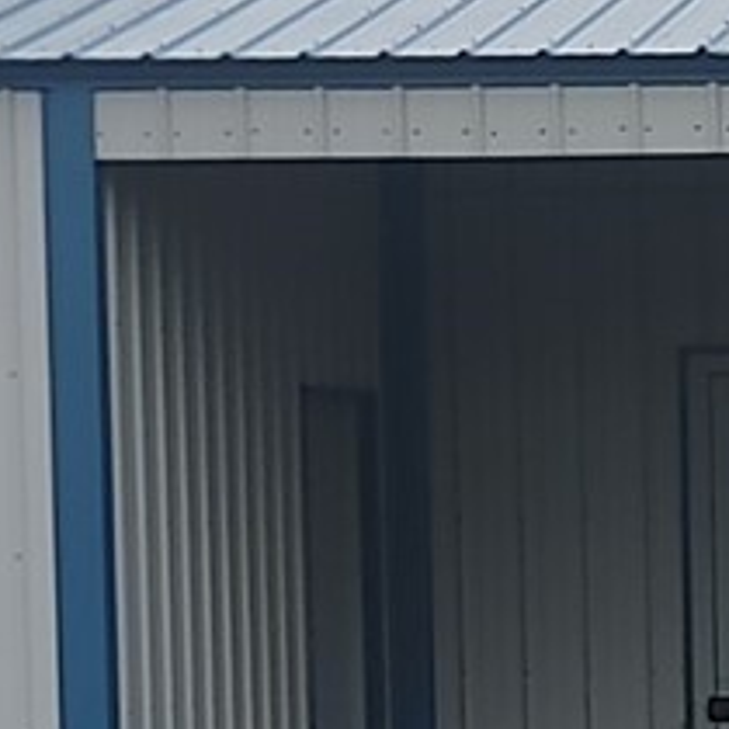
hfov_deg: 7.5
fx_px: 5289
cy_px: 1021
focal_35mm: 222
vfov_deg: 7.8
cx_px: 1489
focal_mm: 5.58
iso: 50
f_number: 1.8
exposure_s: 1/3226
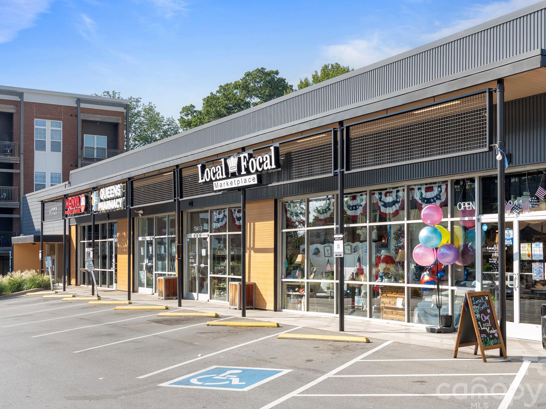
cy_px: 206
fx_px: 678
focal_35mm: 43
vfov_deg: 33.6
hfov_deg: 43.8
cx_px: 307
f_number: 9
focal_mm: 39
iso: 160
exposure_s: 1/50
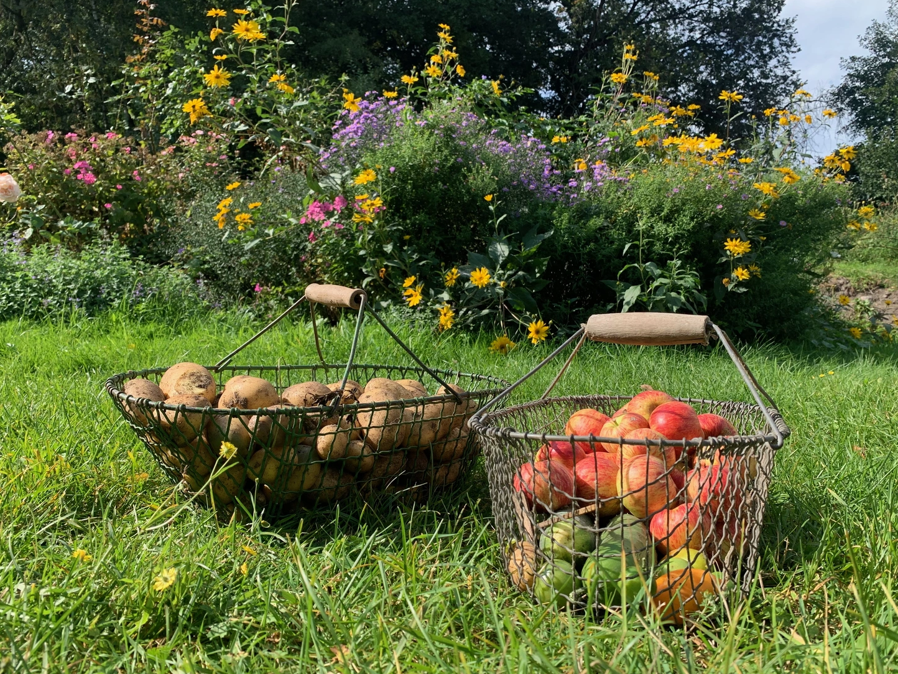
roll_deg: +1.2
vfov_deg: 51.4
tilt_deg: +1.0
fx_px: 700
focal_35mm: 27
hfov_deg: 65.3
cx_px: 445
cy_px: 331
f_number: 1.8
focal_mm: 4.25
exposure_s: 1/928
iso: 25
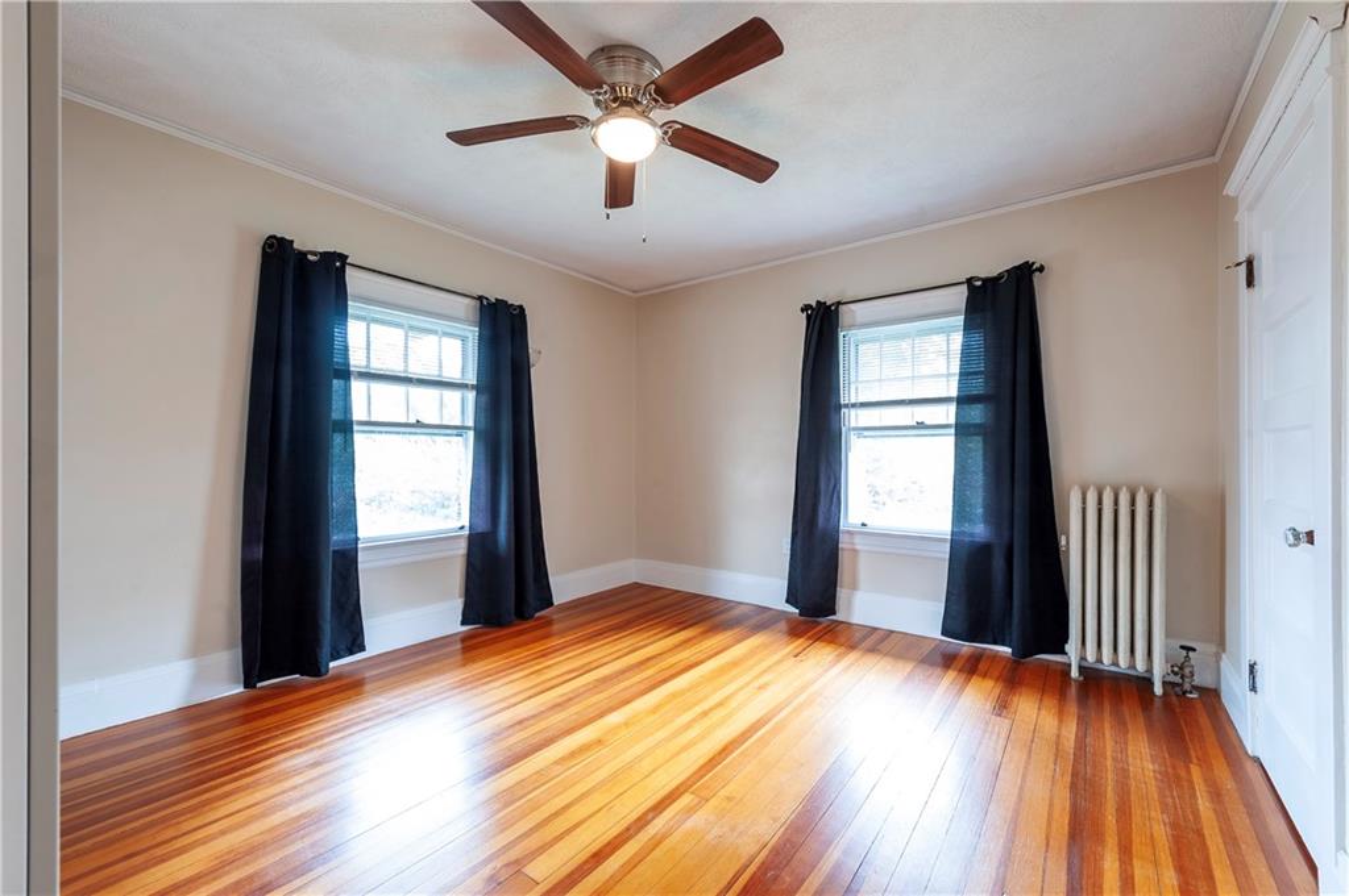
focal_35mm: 14
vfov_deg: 81.1
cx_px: 674
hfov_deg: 104.3
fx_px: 524
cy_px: 448
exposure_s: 1/8
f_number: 11
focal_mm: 14
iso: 1000
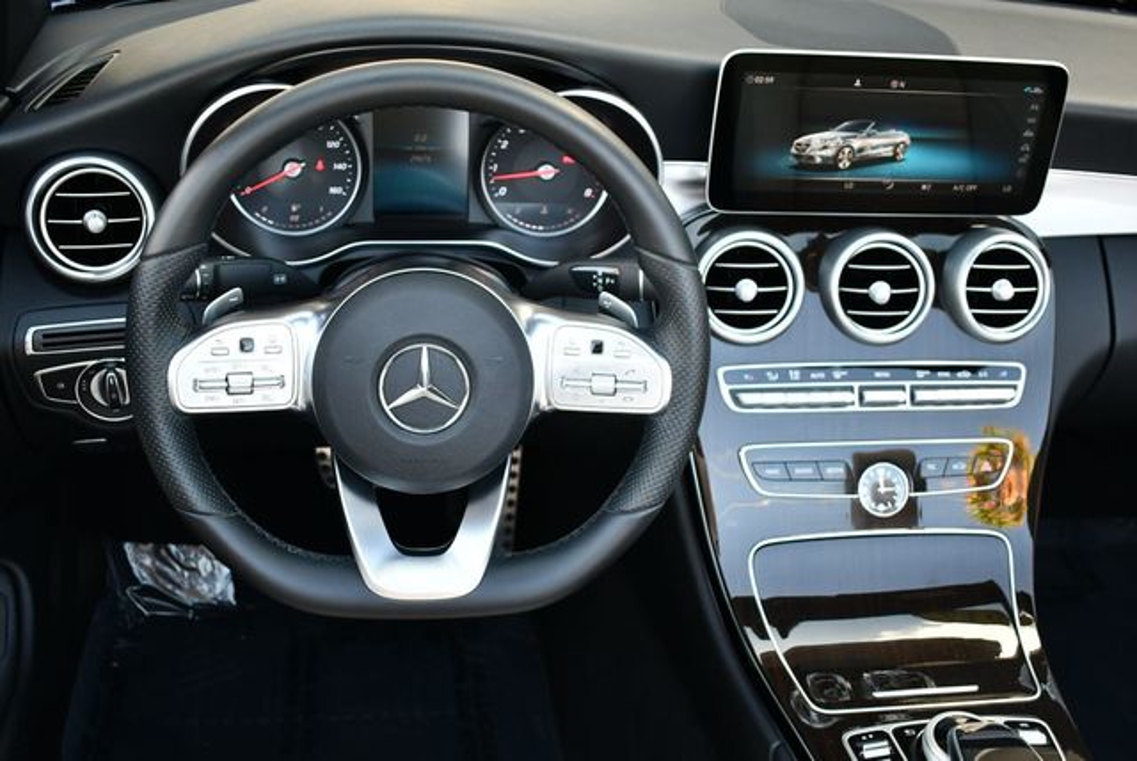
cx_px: 568
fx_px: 1328
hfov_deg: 46.4
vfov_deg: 32.0
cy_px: 380
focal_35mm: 42
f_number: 3.8
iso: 720
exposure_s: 1/250
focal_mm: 21
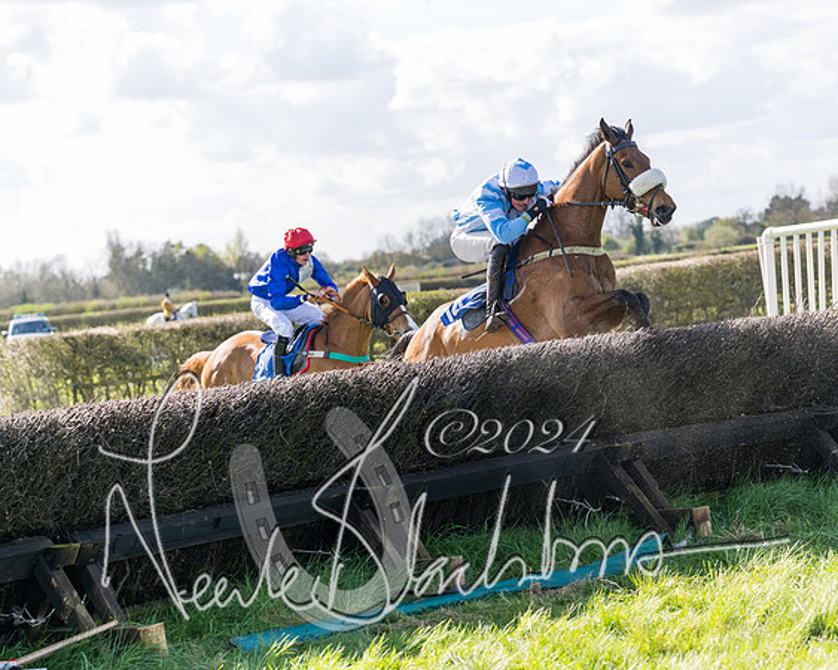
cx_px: 503
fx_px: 2457
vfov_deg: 15.5
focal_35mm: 99
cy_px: 335
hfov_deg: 19.3
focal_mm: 88
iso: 400
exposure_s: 1/2000
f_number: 4
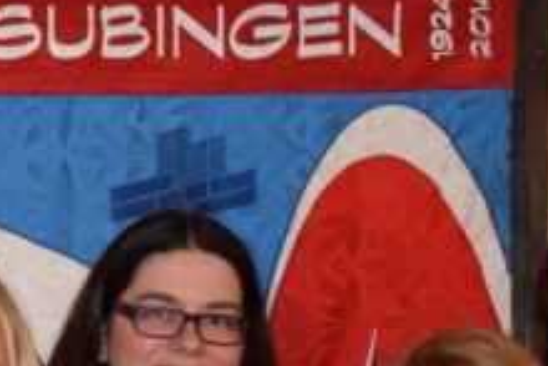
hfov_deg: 12.2
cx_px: -252
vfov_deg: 8.4
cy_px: 502
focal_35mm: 160
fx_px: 2442
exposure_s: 1/60
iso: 3200
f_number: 3.8
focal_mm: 23
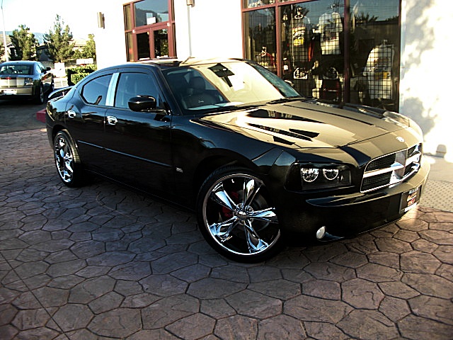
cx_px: 226
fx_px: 471
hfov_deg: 51.4
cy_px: 170
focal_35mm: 36
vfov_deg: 39.7
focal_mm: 6.3
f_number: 2.8
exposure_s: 1/160
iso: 50
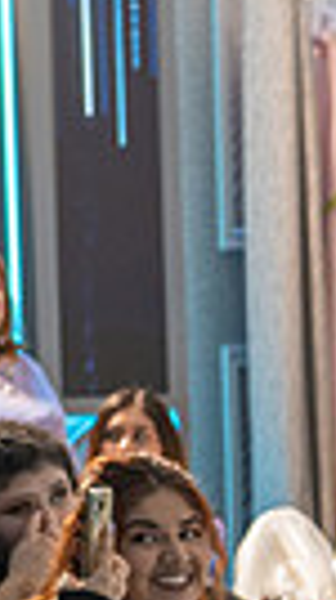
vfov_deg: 9.8
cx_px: 1039
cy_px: 710
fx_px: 3466
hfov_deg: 5.2
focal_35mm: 218
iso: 1000
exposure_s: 1/125
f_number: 5
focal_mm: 48
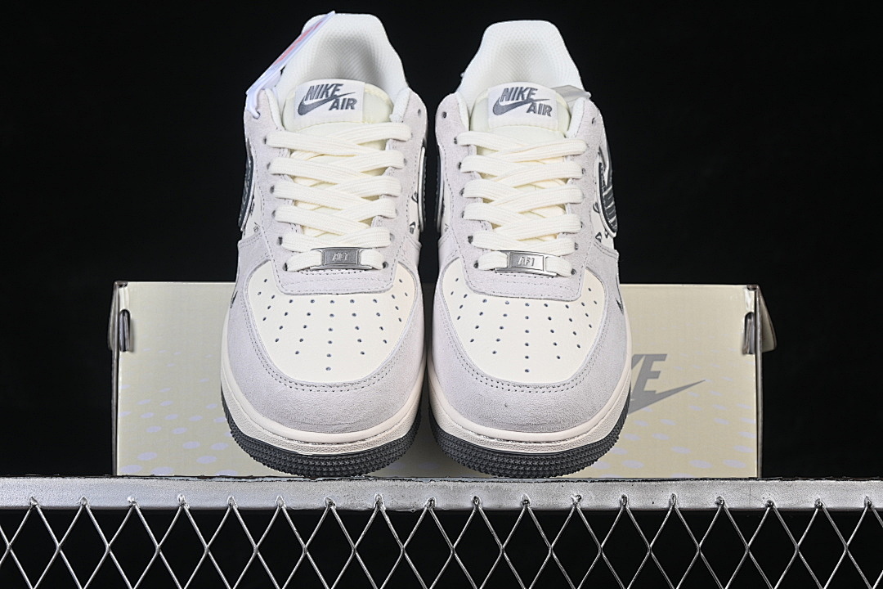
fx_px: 1839
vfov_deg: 18.2
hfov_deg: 27.0
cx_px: 442
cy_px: 294
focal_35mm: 75
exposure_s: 1/80
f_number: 8
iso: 160
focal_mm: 50
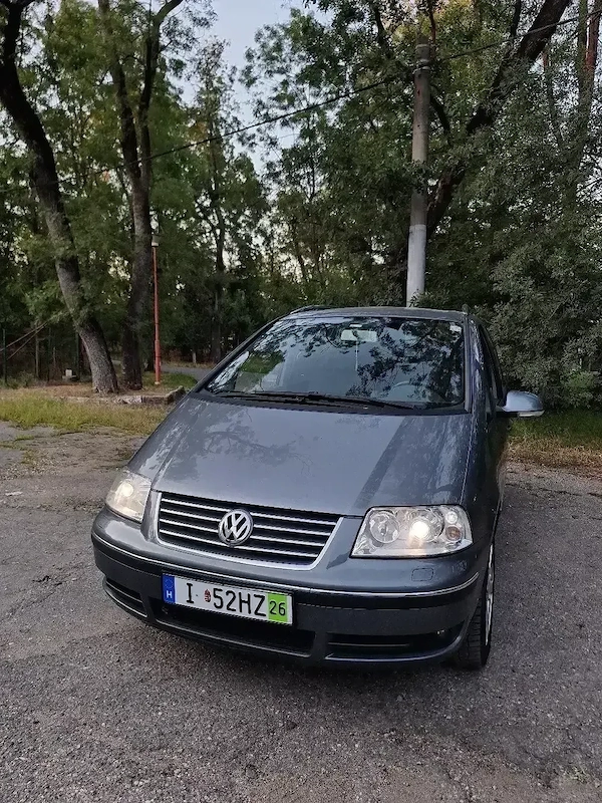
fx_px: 533
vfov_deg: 73.9
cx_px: 301
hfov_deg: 58.9
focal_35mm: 23
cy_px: 402
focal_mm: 5.54
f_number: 1.8
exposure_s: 1/111
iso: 40
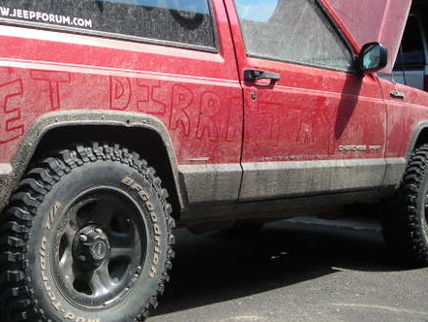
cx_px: 150
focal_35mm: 55
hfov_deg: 34.7
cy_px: 102
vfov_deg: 26.4
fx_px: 680
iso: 50
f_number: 3.2
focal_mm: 6.3
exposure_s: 1/253
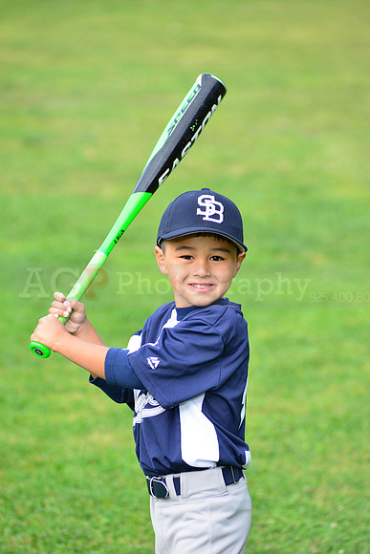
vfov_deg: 12.8
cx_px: 185
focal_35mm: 160
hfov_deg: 8.6
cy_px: 277
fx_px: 2465
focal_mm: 160
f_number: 5.6
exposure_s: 1/200
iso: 320
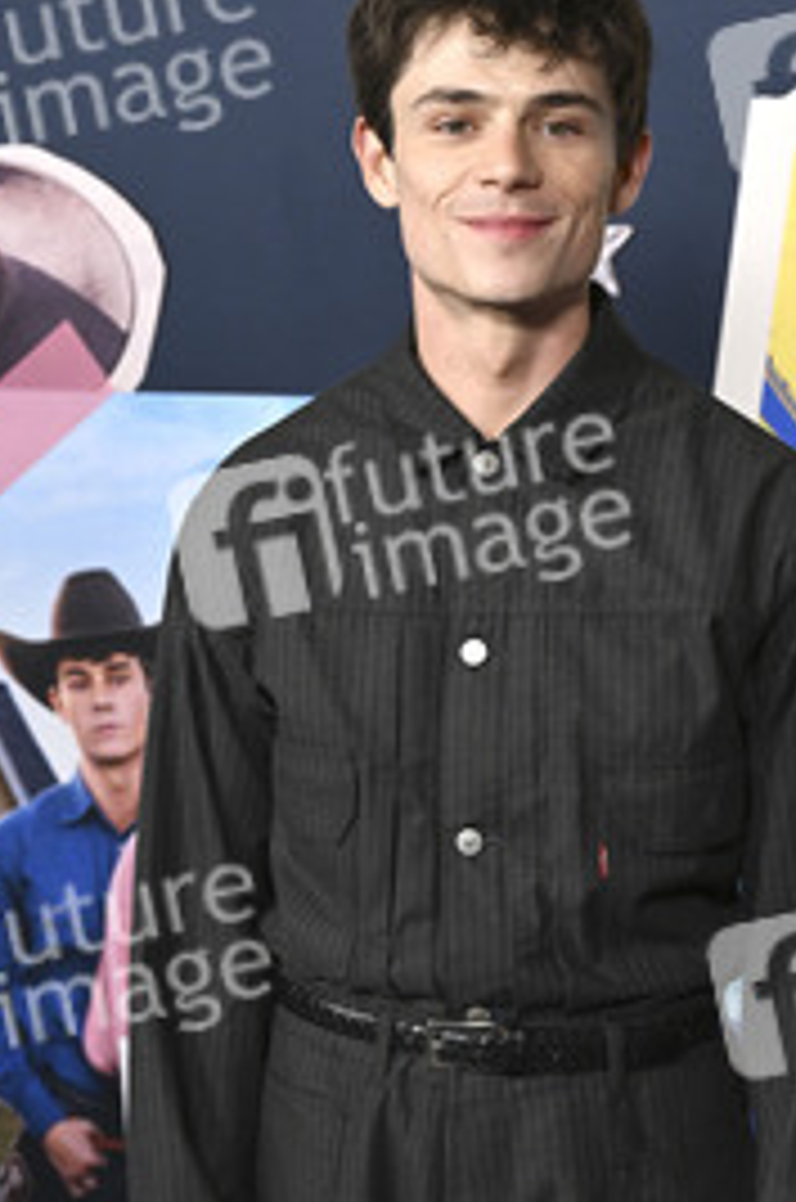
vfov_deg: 20.0
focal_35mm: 102
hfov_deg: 13.3
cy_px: 747
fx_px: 3396
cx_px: 531
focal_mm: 68
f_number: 6.3
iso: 1250
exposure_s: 1/250
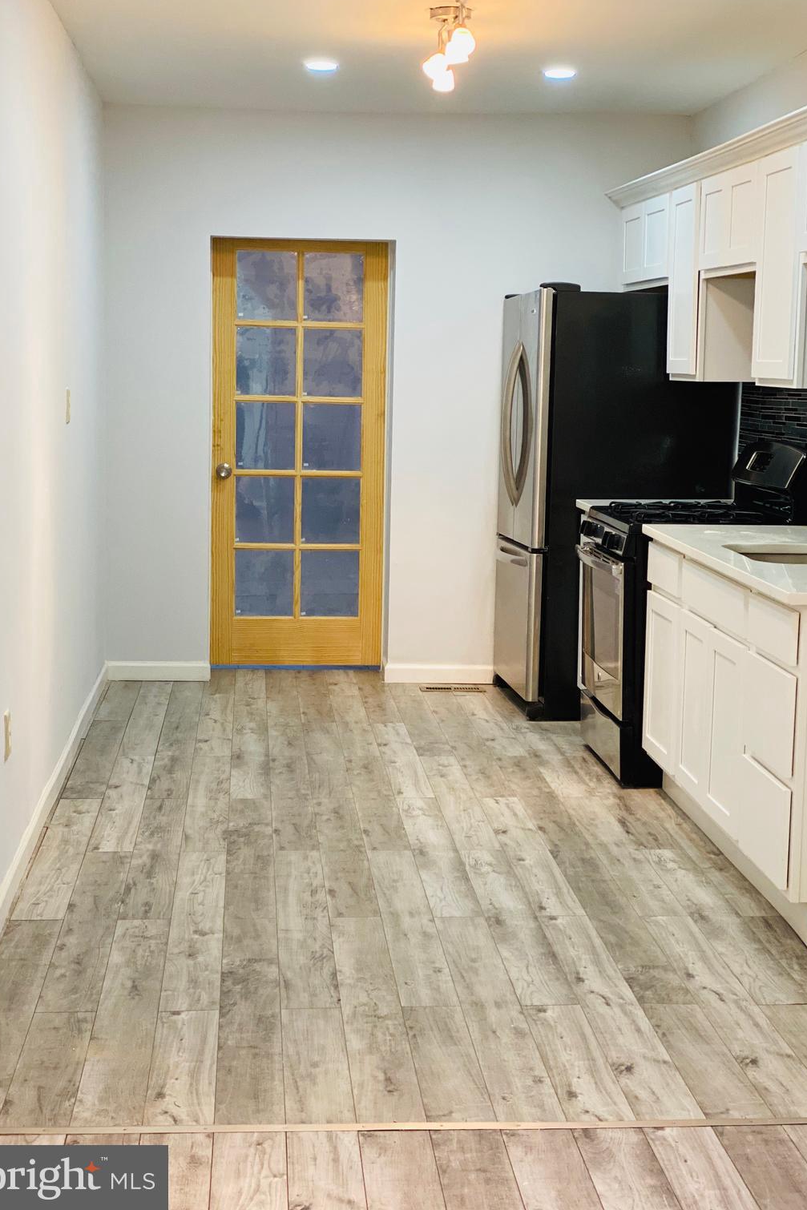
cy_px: 595
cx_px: 430
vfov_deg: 36.2
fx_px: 1849
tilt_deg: -7.1
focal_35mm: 55
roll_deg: -1.1
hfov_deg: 24.6
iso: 125
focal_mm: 6
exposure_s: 1/60
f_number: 2
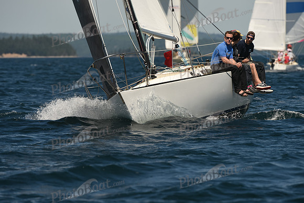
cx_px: 152
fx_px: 3378
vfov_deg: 3.4
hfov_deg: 5.2
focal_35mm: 400
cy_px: 102
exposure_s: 1/1000
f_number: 7.1
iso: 250
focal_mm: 400
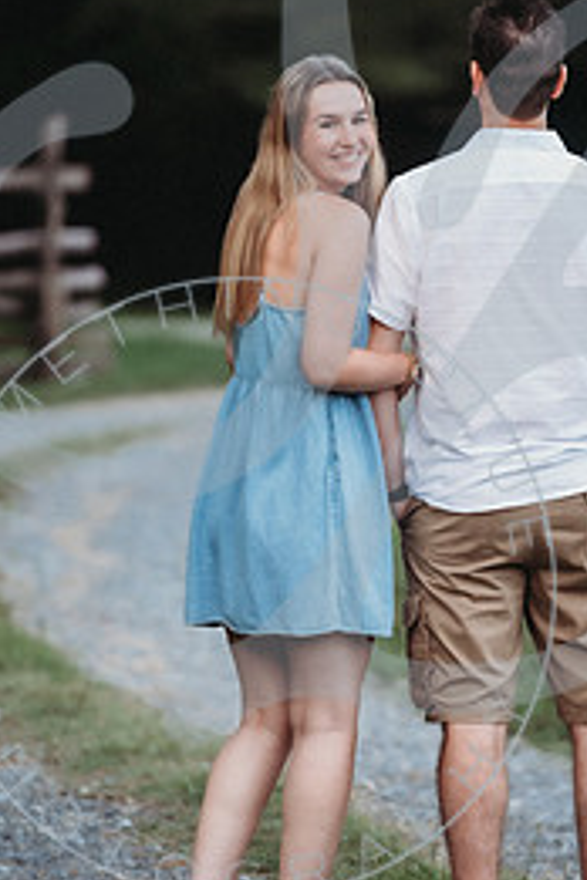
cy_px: 334
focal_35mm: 276
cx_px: 395
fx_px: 6750
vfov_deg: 7.5
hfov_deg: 5.0
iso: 400
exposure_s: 1/250
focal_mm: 160
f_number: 2.8
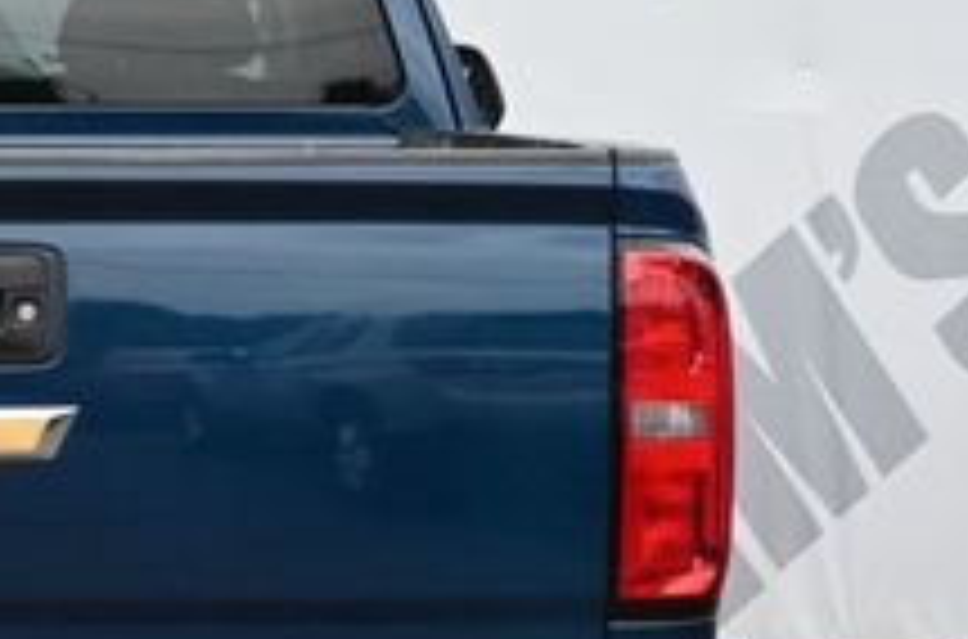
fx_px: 4919
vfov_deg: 7.4
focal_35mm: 183
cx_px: -77
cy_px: 470
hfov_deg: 11.1
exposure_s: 1/250
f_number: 5.6
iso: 400
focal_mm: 41
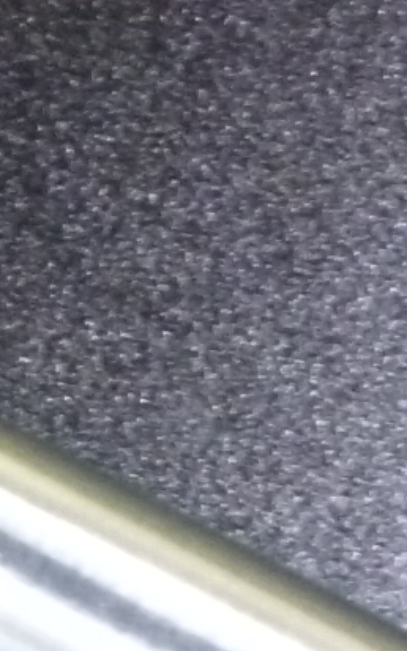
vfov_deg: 11.4
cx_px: -847
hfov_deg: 6.5
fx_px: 3267
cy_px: 292
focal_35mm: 184
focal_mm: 5
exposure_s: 1/8
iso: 500
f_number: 3.1
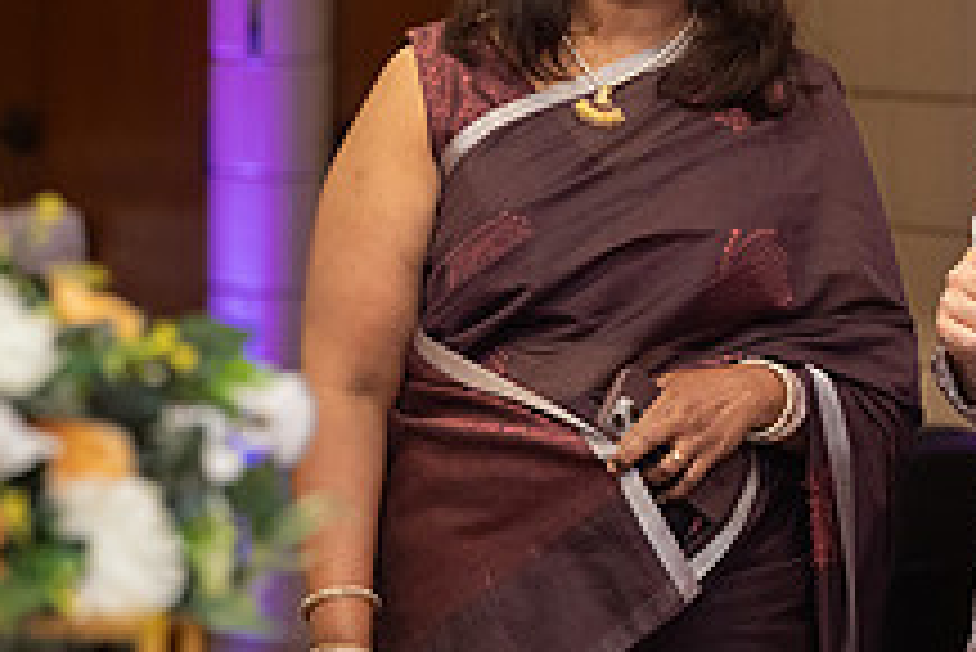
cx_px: 1156
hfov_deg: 7.0
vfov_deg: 4.7
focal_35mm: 294
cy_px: 128
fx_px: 7976
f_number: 3.5
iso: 1000
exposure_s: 1/160
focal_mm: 110
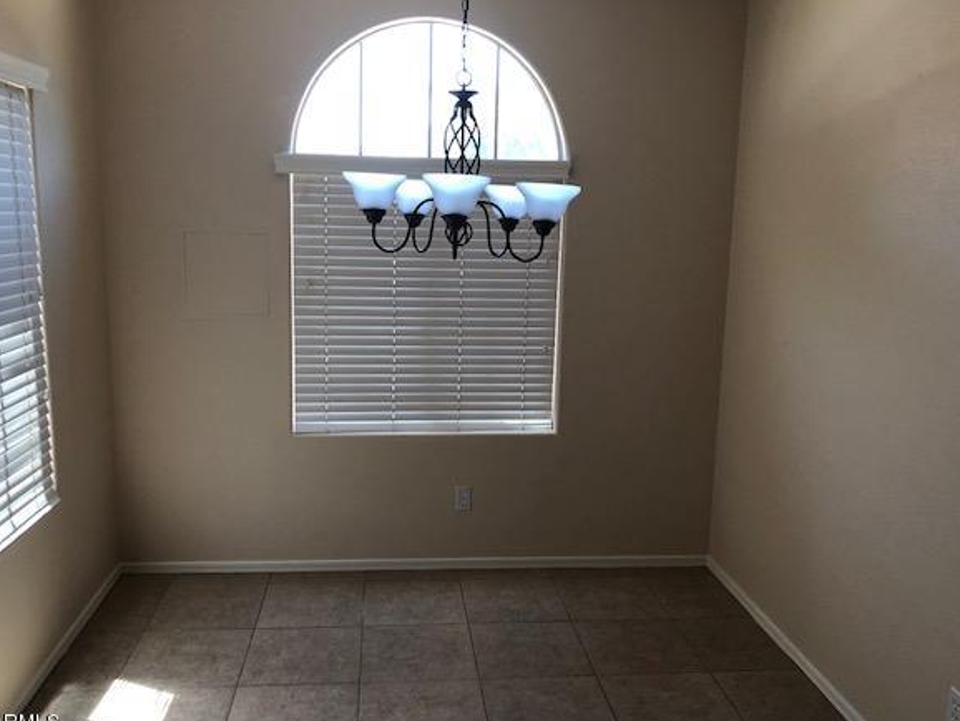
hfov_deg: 58.3
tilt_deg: -11.4
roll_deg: -0.2
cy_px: 357
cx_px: 460
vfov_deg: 45.5
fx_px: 860
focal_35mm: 31
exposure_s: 1/30
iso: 25
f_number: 1.8
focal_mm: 3.99
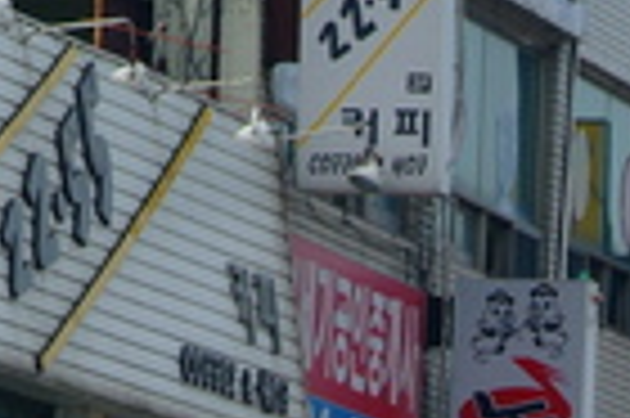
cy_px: 782
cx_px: 542
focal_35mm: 641
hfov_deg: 3.2
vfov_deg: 2.1
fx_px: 11204
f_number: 6.7
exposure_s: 1/180
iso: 100
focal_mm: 85
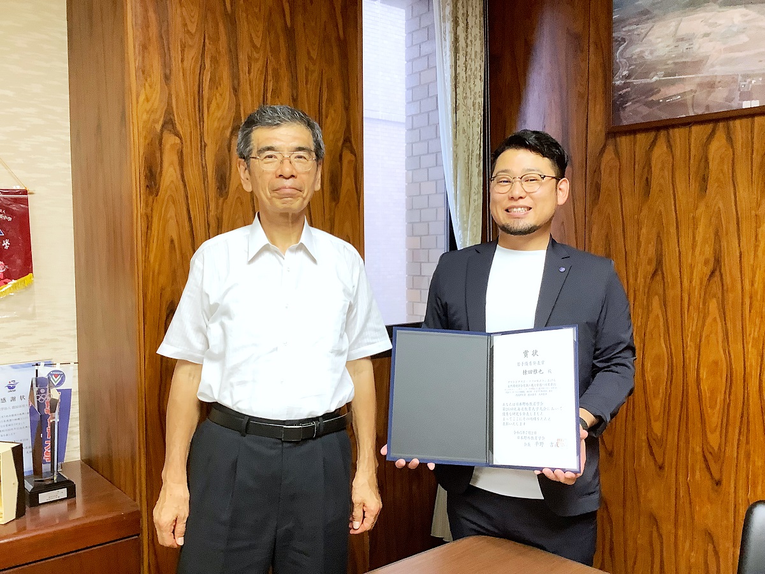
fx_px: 685
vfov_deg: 45.4
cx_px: 382
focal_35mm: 31
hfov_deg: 58.4
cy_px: 287
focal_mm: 3.3
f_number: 2.4
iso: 125
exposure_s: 1/60
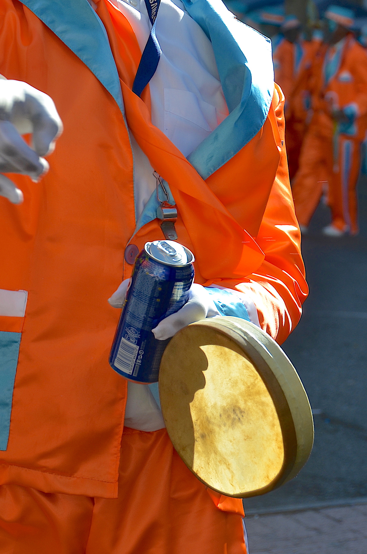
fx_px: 3148
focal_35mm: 205
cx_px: 81
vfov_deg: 10.0
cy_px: 86
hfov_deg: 6.7
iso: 110
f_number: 8
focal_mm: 75
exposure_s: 1/250
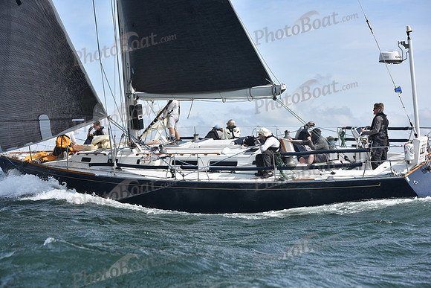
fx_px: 838
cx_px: 216
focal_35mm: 70
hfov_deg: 28.8
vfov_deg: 19.5
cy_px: 144
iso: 200
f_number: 5.6
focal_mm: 70
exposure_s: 1/1250
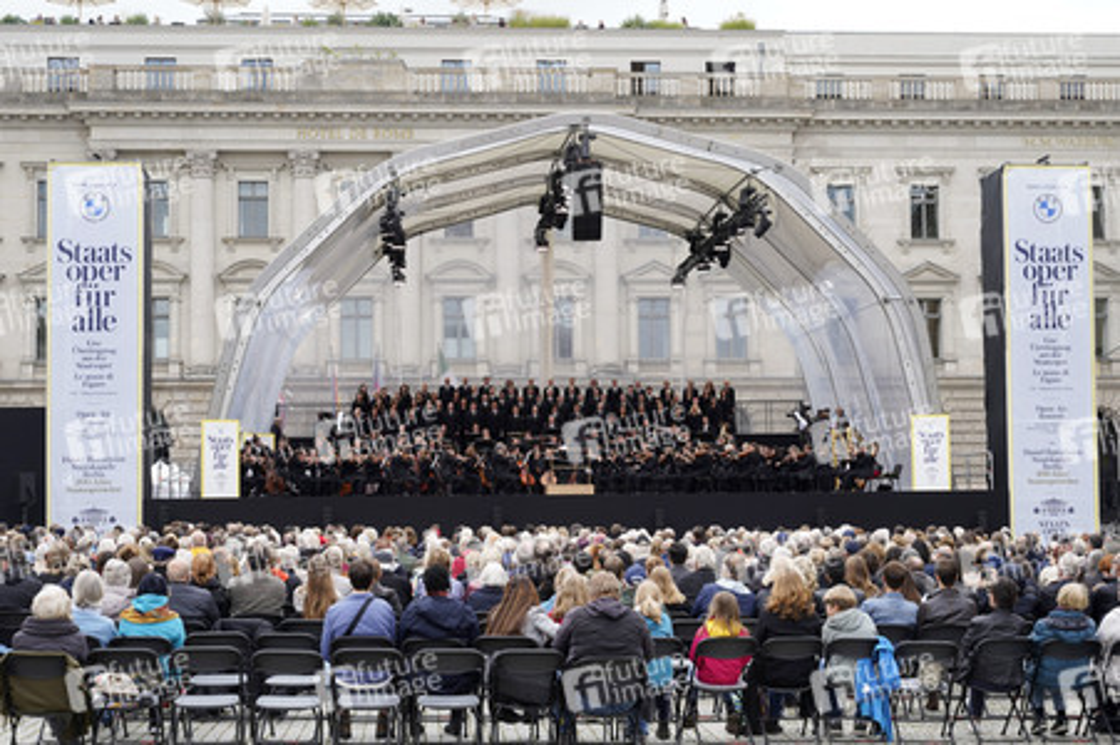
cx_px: 560
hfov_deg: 33.4
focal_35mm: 60
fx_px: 1865
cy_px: 372
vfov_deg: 22.6
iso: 250
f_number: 8
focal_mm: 60
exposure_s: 1/100
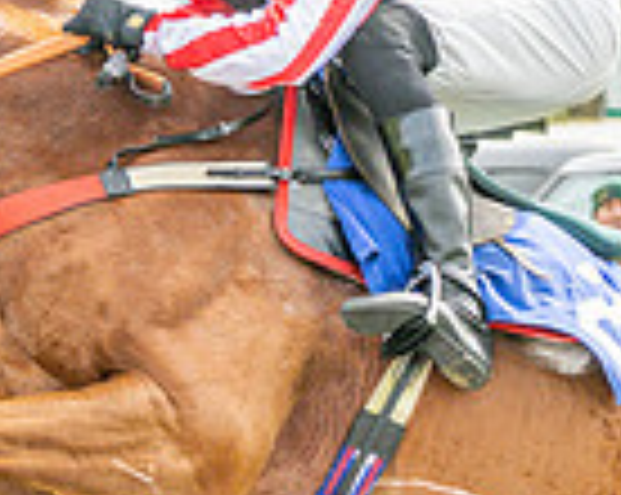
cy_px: 338
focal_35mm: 458
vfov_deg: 3.4
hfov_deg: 4.2
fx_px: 8406
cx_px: 753
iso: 400
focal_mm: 79
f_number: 4
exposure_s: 1/1600
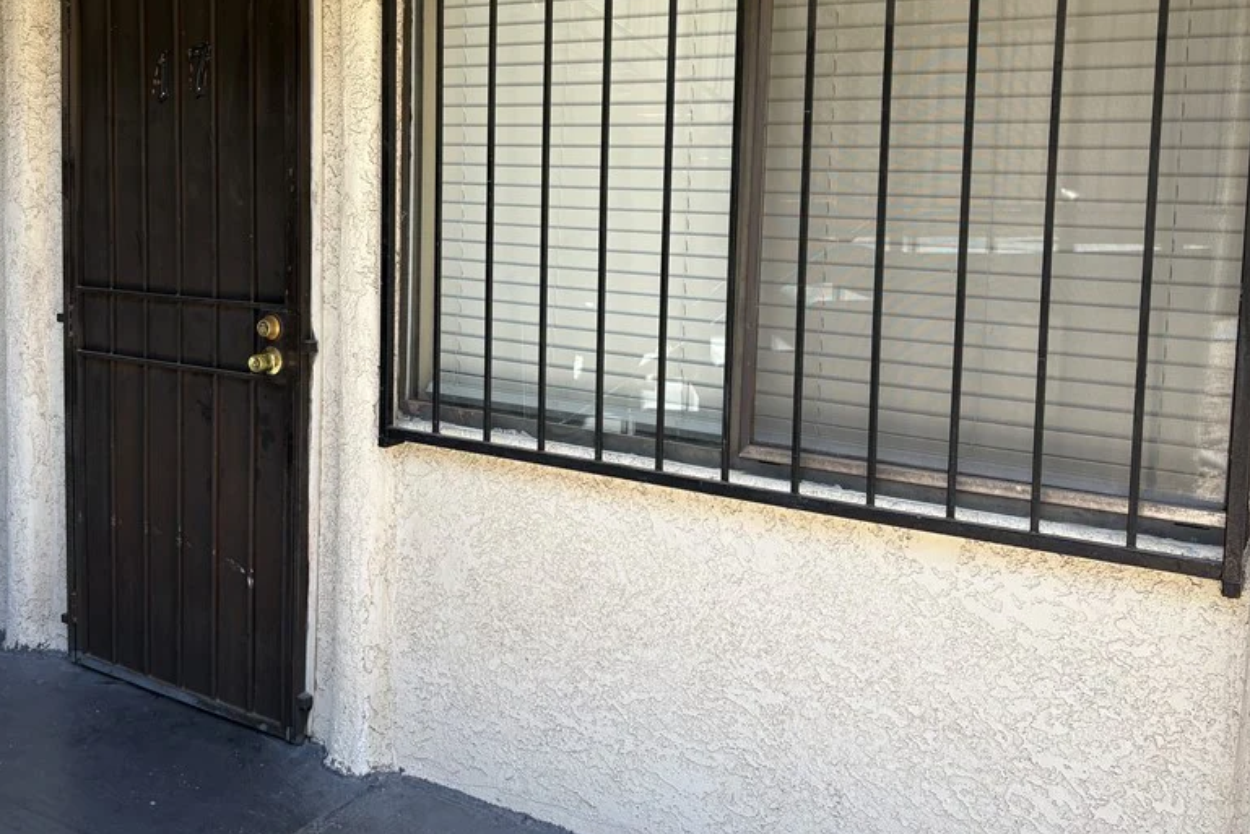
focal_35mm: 36
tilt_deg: -5.1
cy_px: 296
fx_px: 1250
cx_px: 527
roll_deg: -1.3
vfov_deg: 36.6
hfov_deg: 52.9
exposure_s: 1/511
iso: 50
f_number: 1.6
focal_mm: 5.96
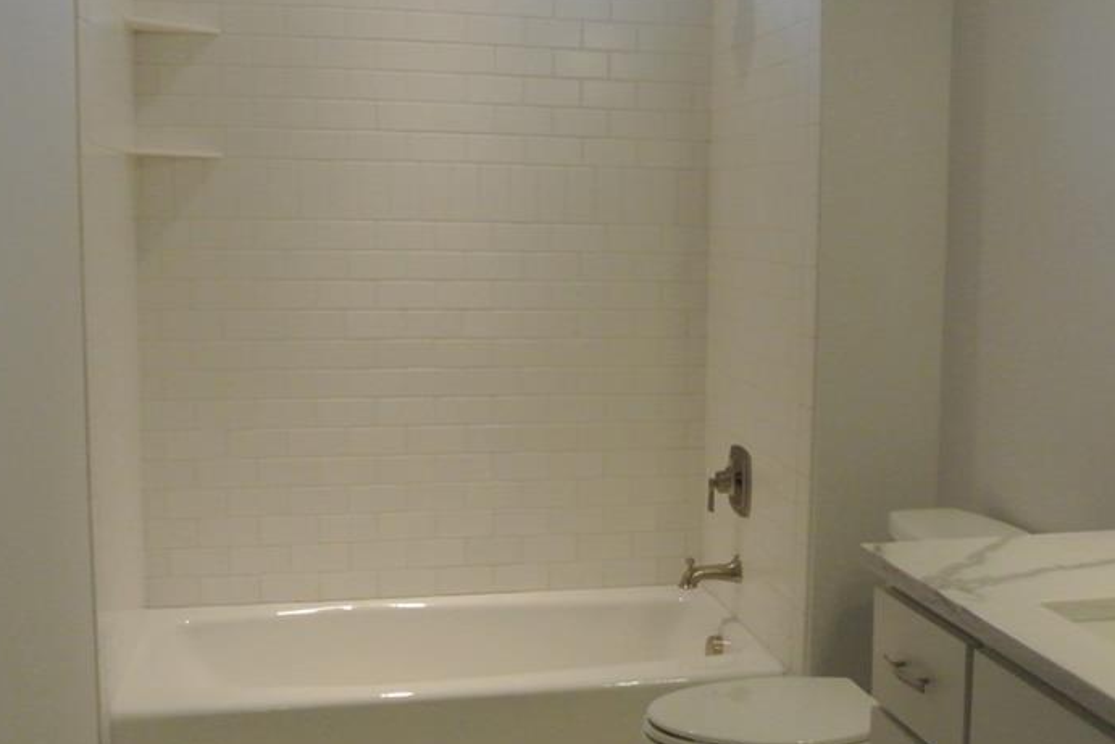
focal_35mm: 43
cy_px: 387
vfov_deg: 31.2
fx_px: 1332
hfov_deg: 45.2
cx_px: 654
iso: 1600
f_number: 3.5
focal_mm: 11
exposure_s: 1/100
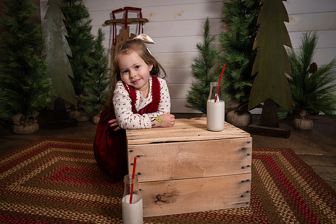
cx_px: 152
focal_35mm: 27
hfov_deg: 66.9
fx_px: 254
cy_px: 104
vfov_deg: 47.6
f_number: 4
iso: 250
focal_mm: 24
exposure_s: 1/250
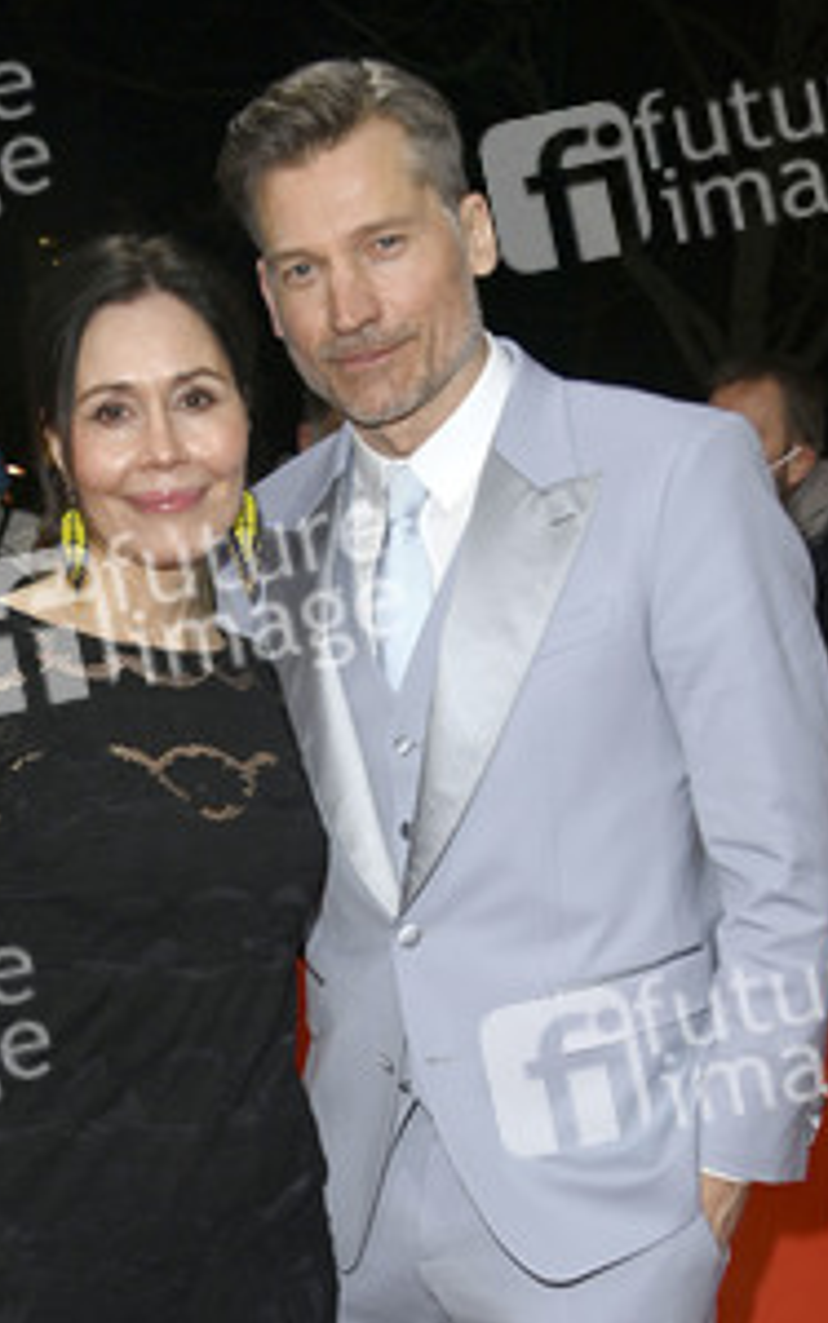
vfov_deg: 40.7
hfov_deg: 26.3
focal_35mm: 49
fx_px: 1768
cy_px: 832
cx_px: 306
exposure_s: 1/250
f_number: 5.6
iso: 640
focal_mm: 36
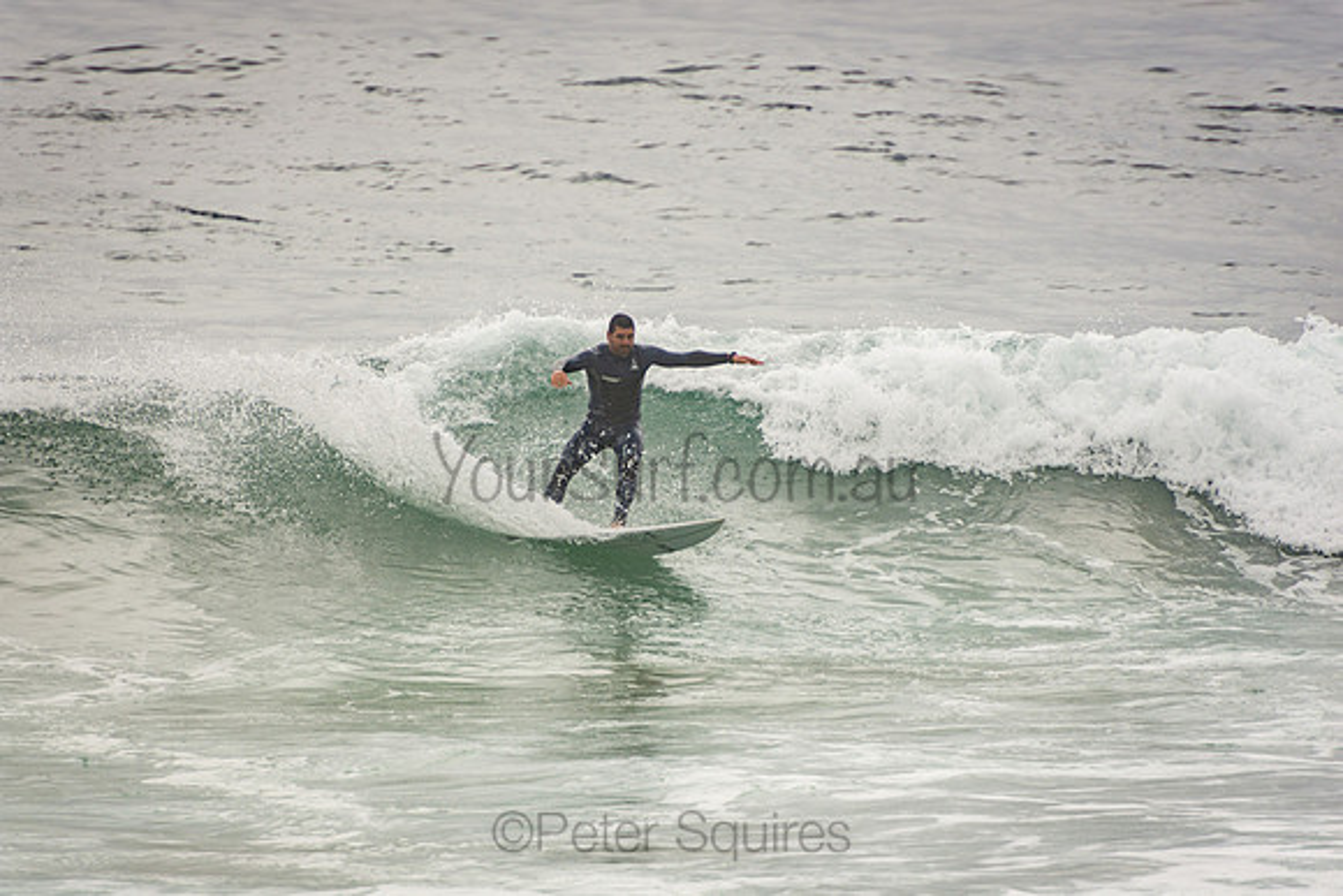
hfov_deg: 3.4
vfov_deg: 2.3
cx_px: 672
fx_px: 22388
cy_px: 448
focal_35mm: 600
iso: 140
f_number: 5.6
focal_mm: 400
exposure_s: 1/800
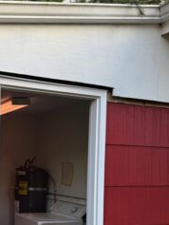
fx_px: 351
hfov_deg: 26.6
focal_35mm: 54
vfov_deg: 34.6
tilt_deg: -2.6
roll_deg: -1.0
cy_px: 176
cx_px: 37
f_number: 1.78
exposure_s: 1/430
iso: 80
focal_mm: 6.76
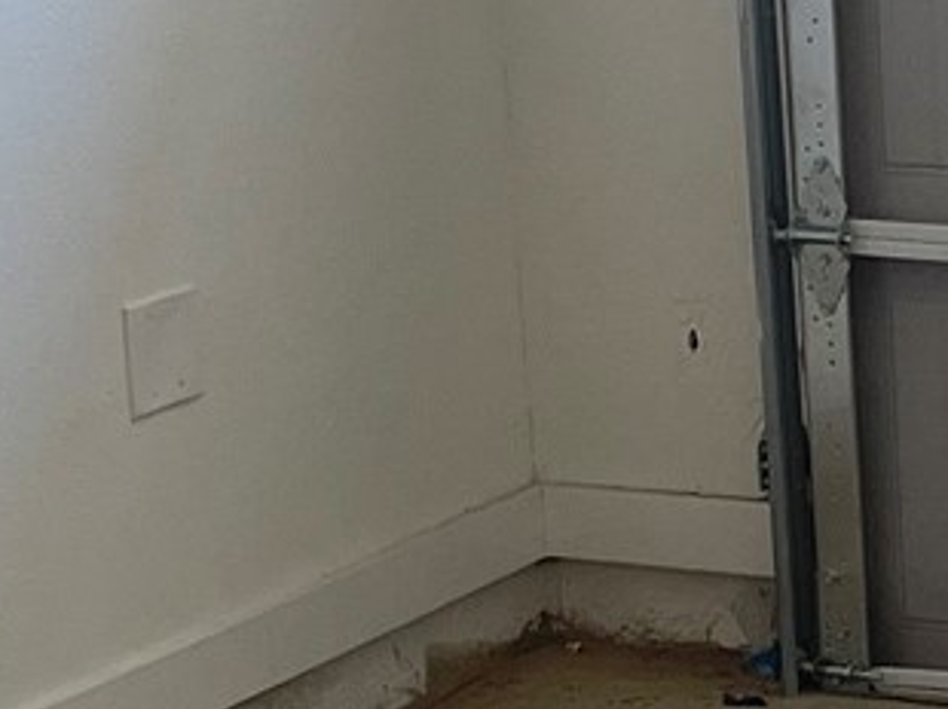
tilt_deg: -8.2
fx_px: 4707
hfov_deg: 11.5
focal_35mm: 172
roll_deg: +4.0
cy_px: 24
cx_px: 703
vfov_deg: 8.6
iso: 100
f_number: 1.6
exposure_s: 1/120
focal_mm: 4.2
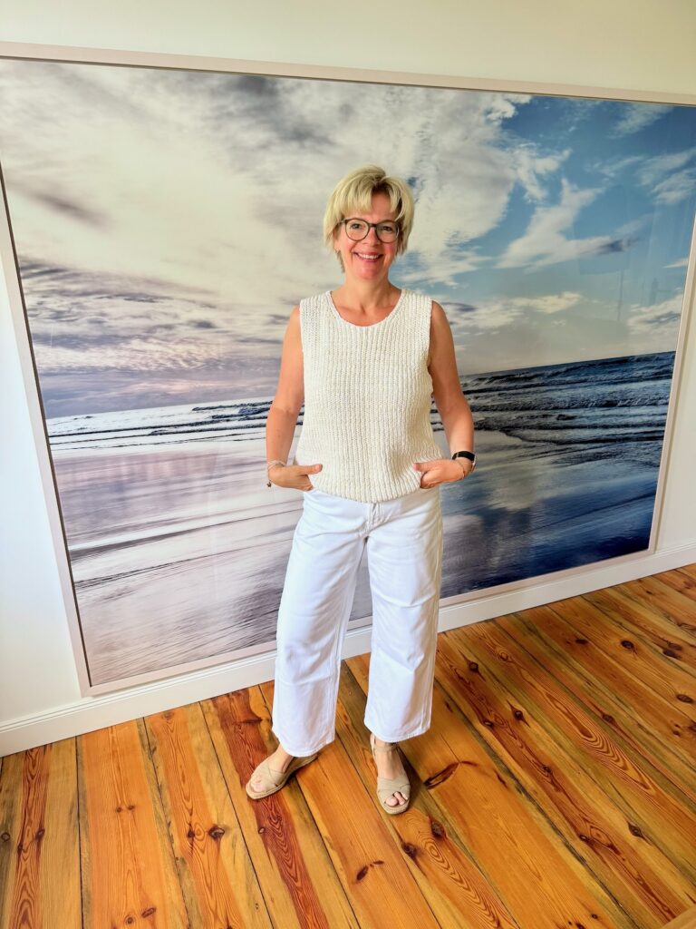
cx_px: 348
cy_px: 464
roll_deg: +1.9
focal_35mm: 24
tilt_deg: -17.8
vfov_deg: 71.6
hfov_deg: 56.8
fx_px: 643
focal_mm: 6.76
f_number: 1.78
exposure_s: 1/95
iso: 200
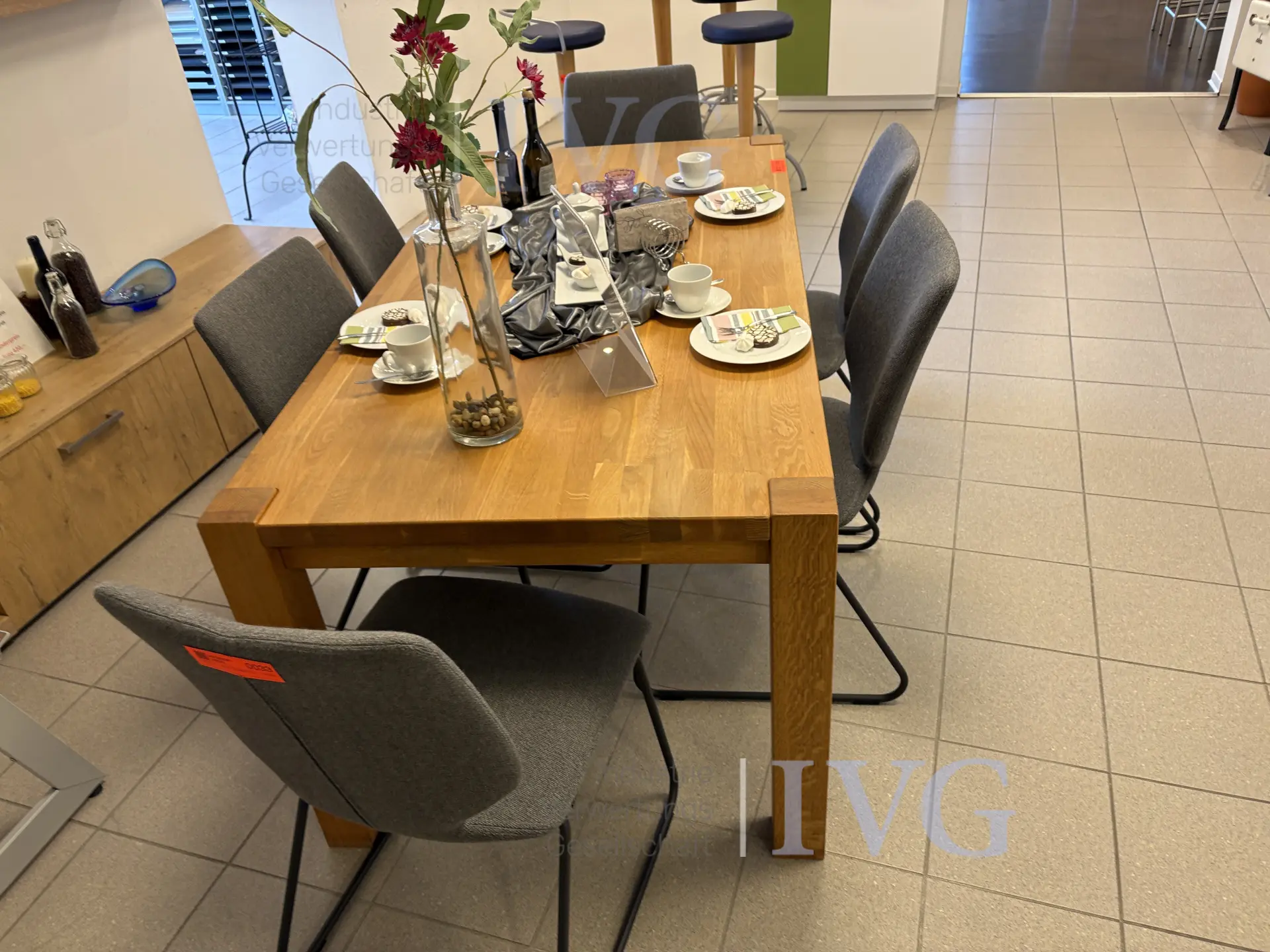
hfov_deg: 67.3
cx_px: 635
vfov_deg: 53.1
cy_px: 476
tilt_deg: -32.2
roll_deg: +6.0
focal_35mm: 26
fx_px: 954
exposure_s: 1/50
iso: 80
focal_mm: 5.96
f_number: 1.6
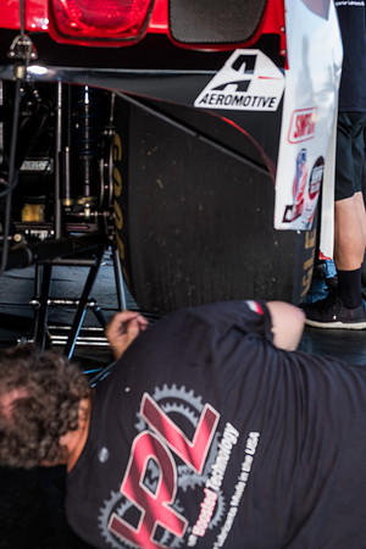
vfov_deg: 31.4
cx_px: 183
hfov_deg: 21.2
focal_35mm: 64
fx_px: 976
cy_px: 274
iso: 400
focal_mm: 42.5
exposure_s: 1/80
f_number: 9
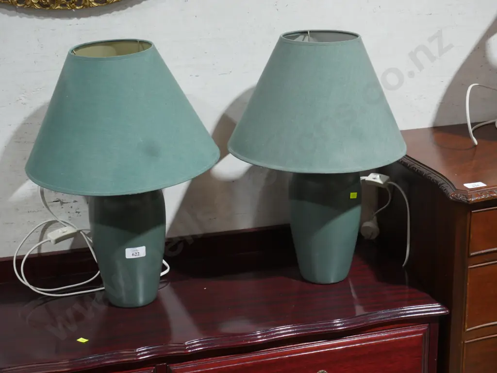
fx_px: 919
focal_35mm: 64
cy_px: 186
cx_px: 248
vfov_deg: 22.9
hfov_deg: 30.3
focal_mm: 32
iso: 1600
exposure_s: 1/80
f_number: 5.4
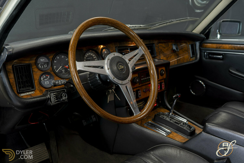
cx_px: 122
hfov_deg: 57.2
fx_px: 224
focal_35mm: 33
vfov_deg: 40.0
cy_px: 82
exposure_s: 1
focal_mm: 33
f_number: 7.1
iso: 250
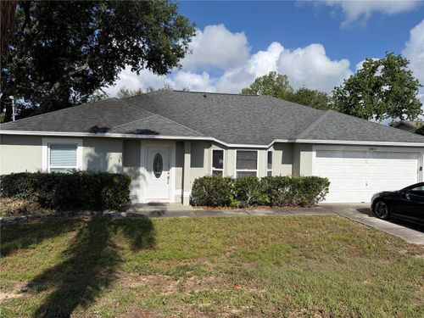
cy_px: 159
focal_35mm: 24
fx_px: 294
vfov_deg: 56.8
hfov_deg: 71.6
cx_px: 212
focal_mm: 6.76
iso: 80
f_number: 1.78
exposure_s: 1/7353
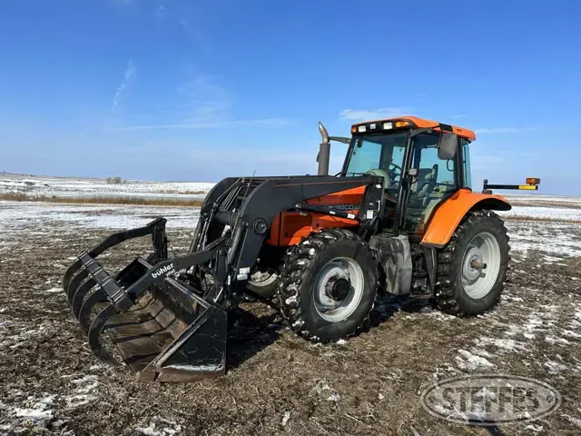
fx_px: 403
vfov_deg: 56.8
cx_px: 290
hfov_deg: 71.6
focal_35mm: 24
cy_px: 218
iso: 80
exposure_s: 1/6623
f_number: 1.78
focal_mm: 6.86
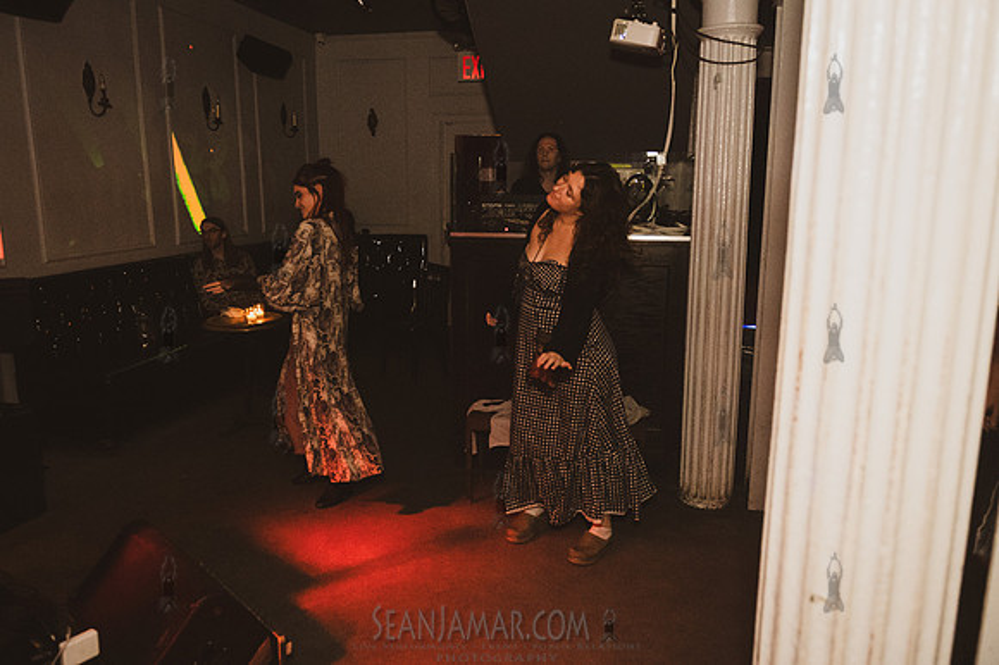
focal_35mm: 26
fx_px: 720
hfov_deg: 69.5
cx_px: 500
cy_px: 332
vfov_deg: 49.6
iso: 12800
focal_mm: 24
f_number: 3.5
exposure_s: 1/400
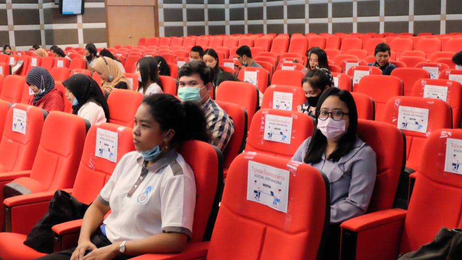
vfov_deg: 25.4
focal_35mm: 47
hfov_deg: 43.7
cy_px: 122
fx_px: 576
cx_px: 228
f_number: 4.7
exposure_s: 1/125
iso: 6400
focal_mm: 29.5
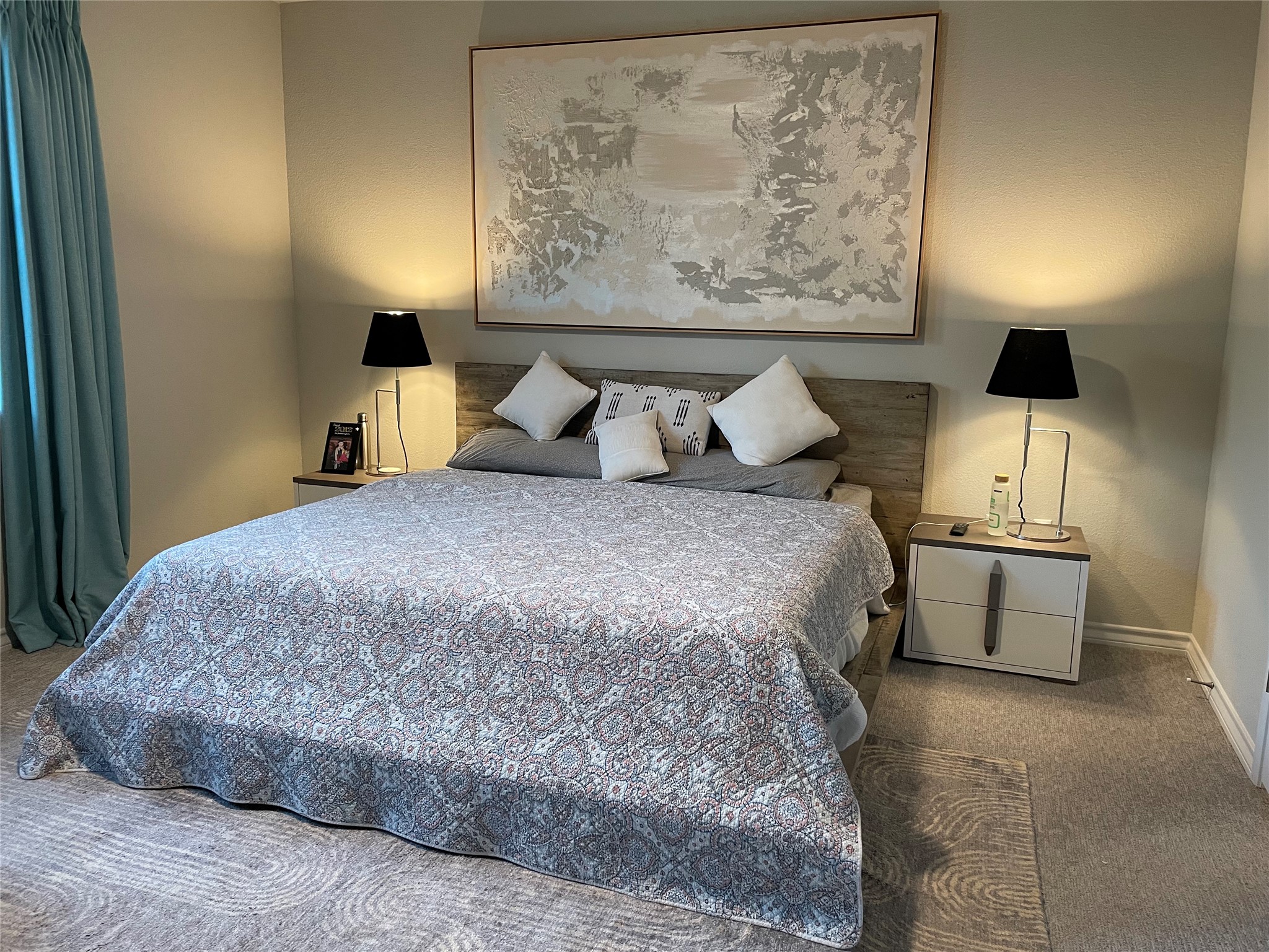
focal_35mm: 26
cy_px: 476
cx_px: 634
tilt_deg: -10.0
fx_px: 953
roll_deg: -0.8
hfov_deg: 67.3
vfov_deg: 53.1
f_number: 1.6
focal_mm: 4.2
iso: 160
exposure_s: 1/60
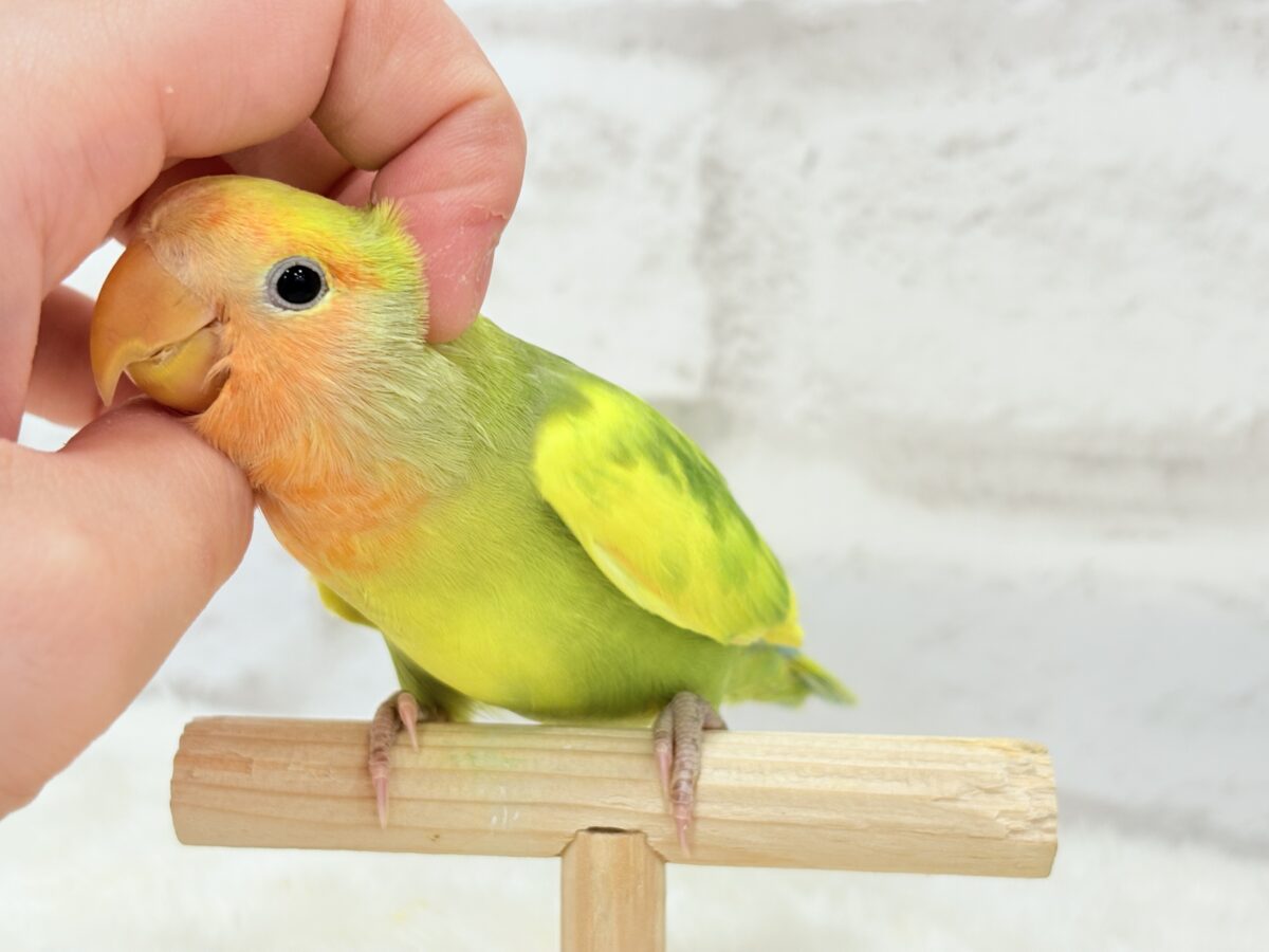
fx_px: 1906
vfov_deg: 28.0
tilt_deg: -10.5
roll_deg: +0.7
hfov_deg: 36.8
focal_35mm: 52
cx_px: 634
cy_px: 476
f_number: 1.6
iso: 40
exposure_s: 1/50
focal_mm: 5.96
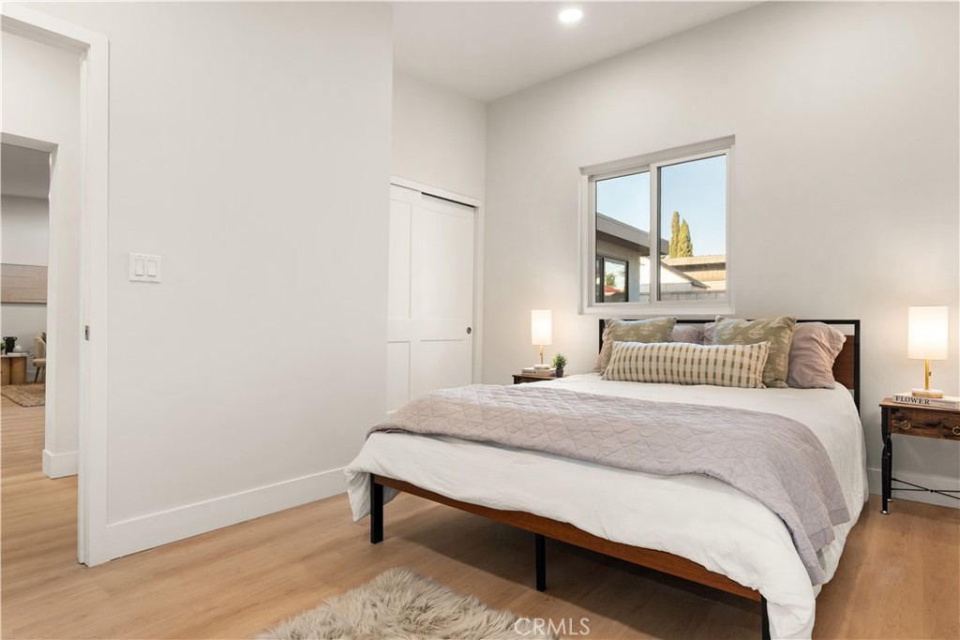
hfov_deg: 84.0
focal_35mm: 20
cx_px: 480
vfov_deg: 61.9
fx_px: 533
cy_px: 320
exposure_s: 1/3
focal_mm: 20
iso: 320
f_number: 8
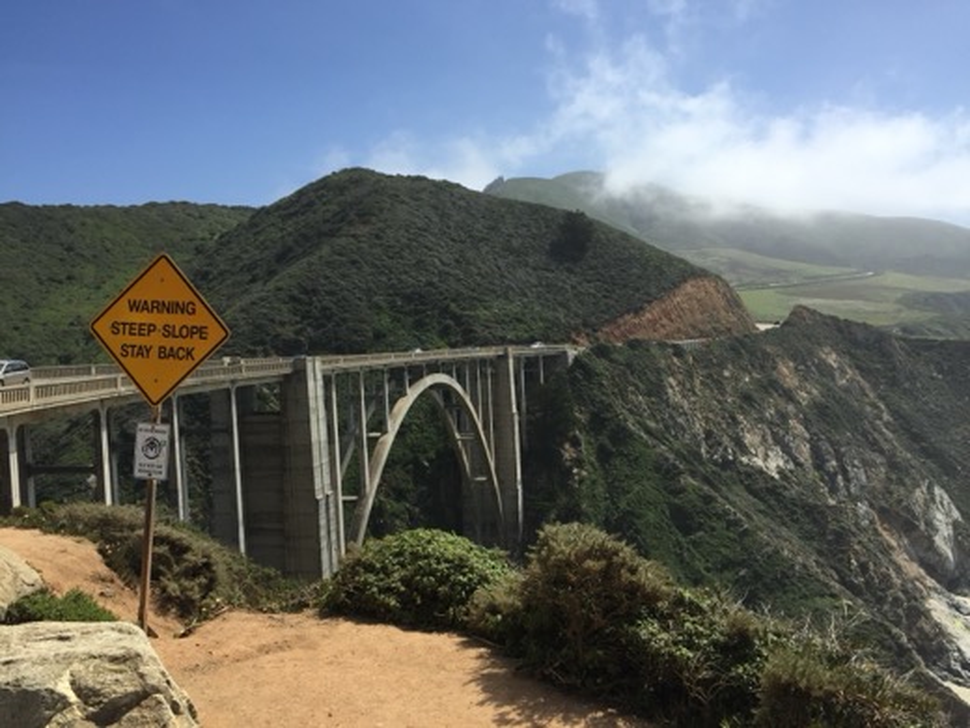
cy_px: 364
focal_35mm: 29
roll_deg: +1.7
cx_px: 485
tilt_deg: -3.5
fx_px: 813
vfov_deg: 48.2
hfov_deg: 61.7
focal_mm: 4.15
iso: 32
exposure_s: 1/2198
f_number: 2.2
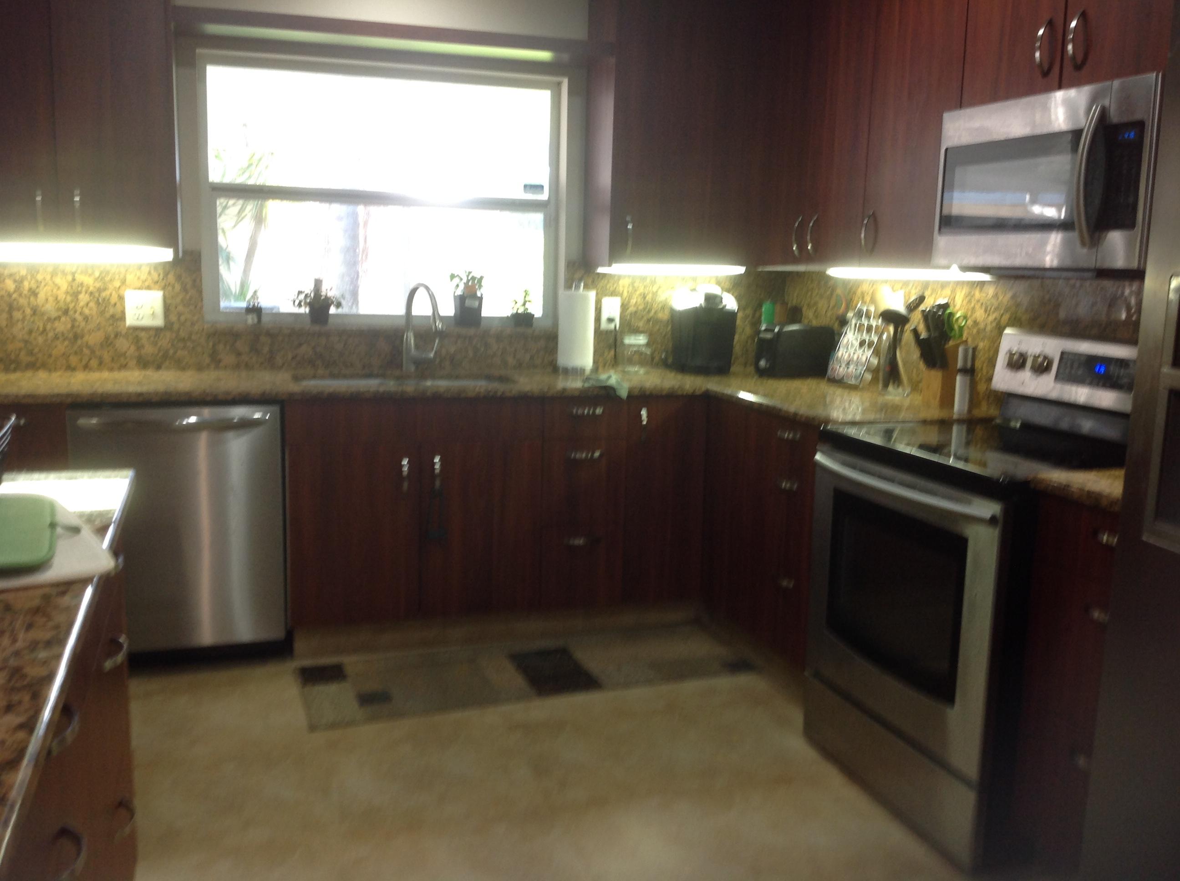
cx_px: 590
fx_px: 1191
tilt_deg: -8.2
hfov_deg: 52.7
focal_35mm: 35
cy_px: 440
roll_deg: -2.9
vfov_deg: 40.6
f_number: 2.4
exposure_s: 1/15
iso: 80
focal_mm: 4.28
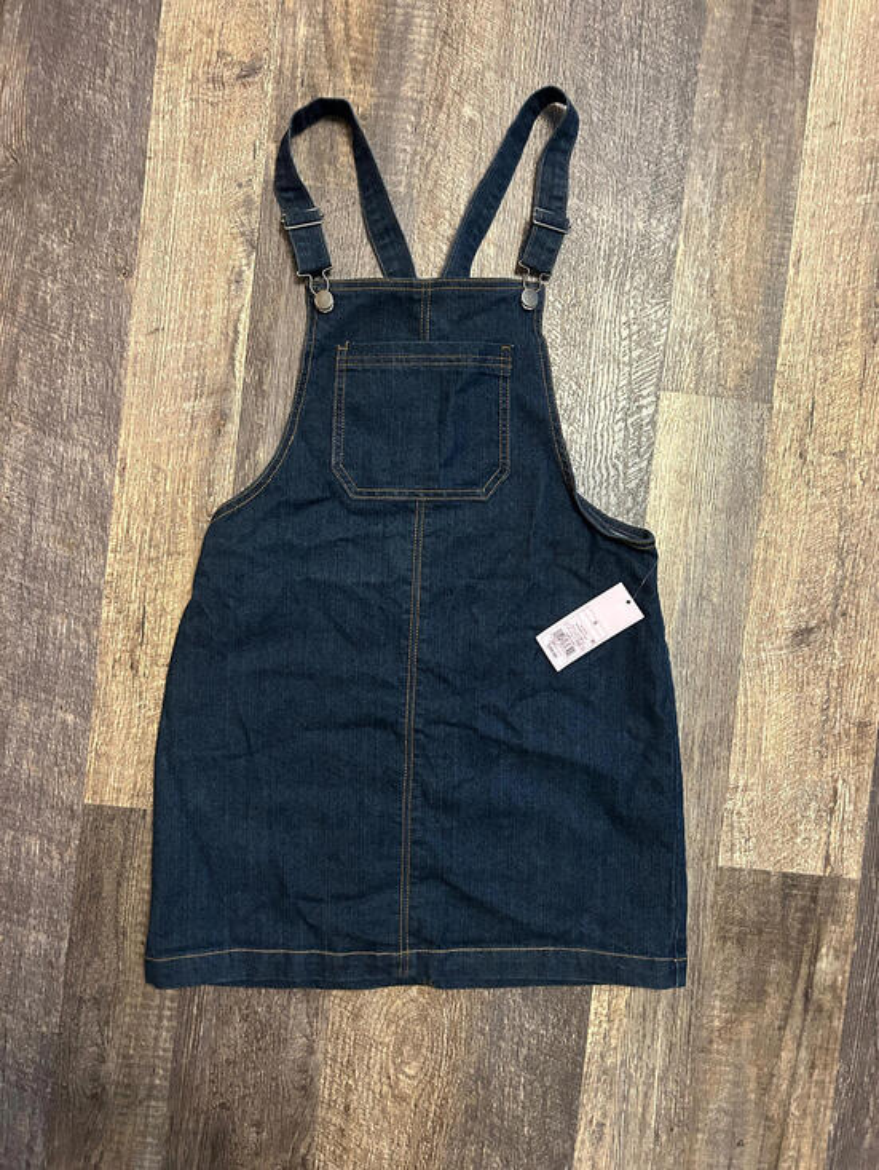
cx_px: 440
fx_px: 879
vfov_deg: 67.3
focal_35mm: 26
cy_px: 585
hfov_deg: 53.1
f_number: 1.5
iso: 500
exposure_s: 1/40
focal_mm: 5.7
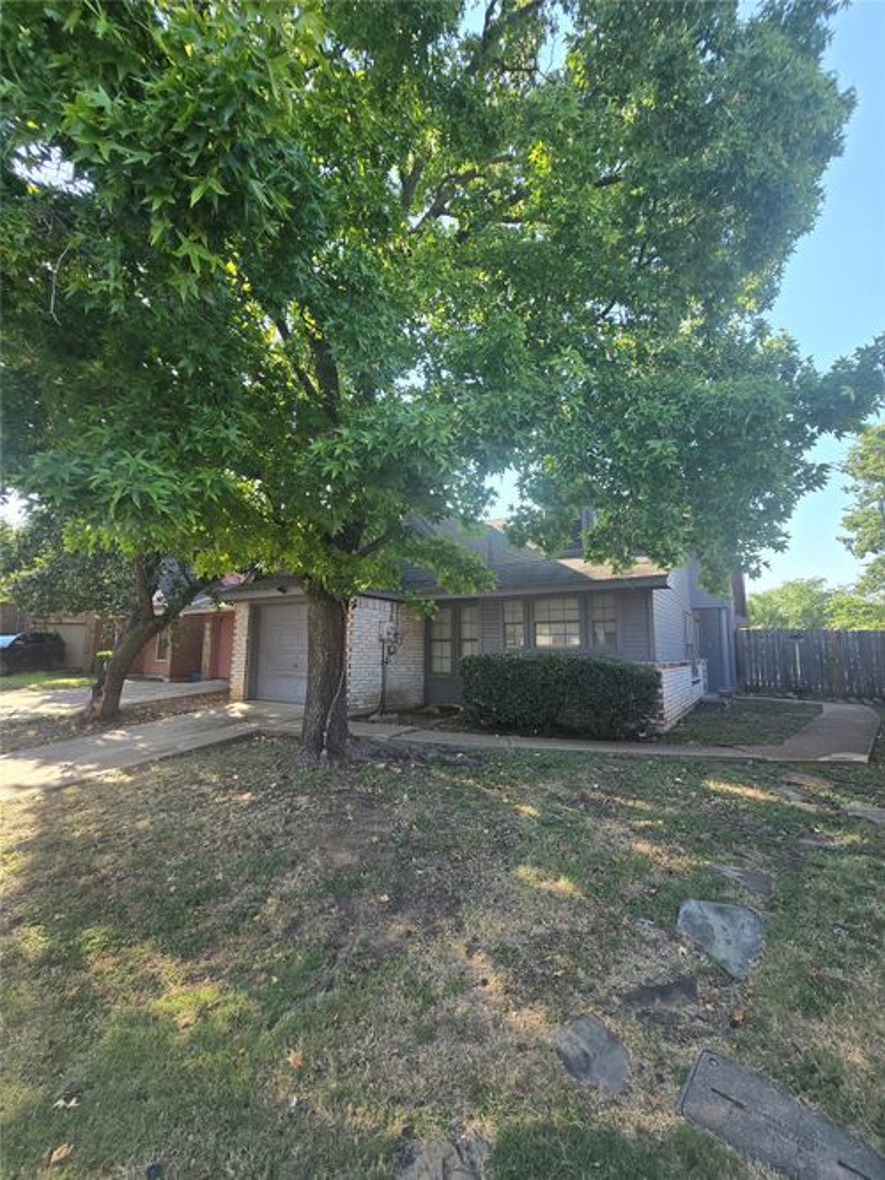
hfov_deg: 89.9
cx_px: 442
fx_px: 443
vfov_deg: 106.2
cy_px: 590
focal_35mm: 13
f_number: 2.2
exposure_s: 1/309
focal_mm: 2.2
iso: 50
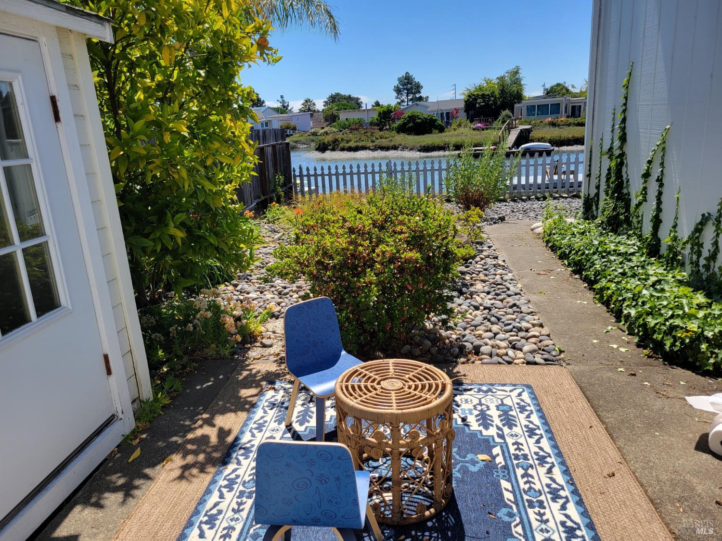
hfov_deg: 67.3
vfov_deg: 53.1
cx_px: 361
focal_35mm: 26
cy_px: 270
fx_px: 542
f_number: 1.8
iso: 40
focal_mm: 5.4
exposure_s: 1/2410
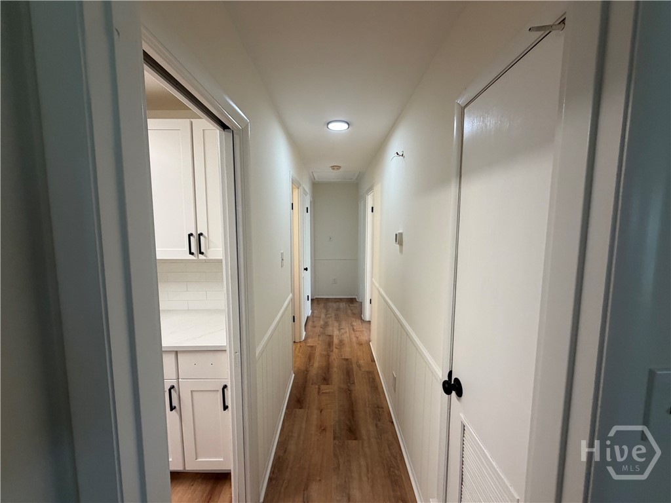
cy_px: 252
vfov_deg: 85.7
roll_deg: +0.2
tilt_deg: -5.2
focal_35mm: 14
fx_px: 271
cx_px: 336
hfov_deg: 102.1
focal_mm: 2.22
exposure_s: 1/120
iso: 200
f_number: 2.2
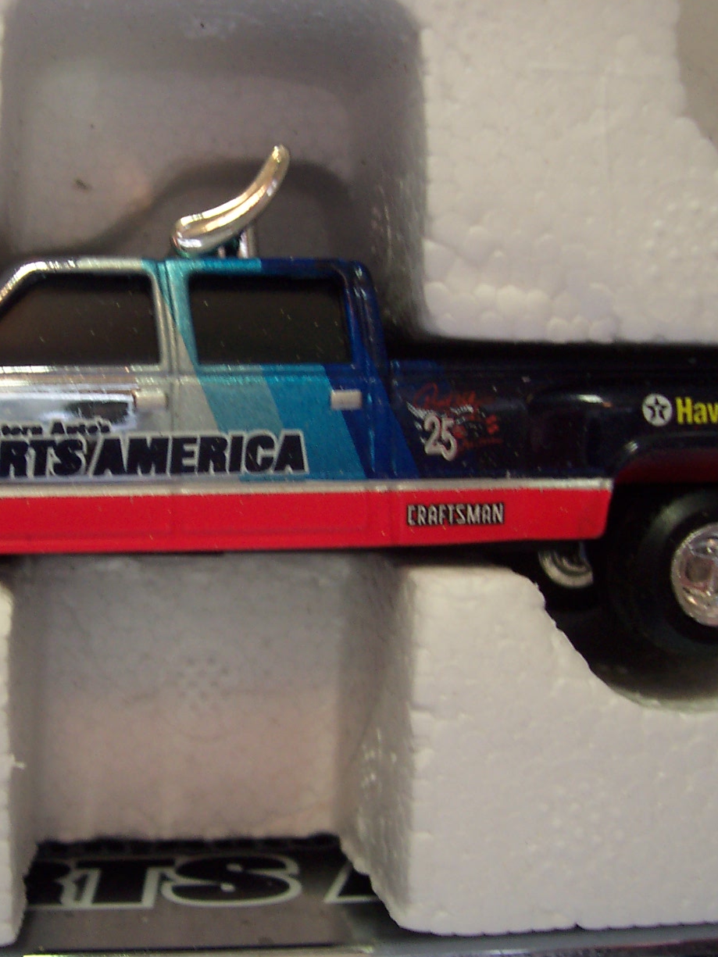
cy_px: 478
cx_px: 203
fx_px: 1383
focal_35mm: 50
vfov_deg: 38.2
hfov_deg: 28.8
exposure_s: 1/45
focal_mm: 5.6
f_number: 2.8
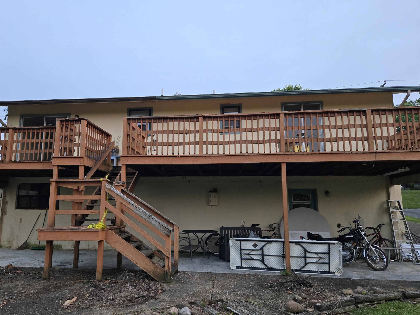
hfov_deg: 67.1
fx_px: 315
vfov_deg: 53.0
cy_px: 164
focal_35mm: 26
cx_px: 186
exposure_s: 1/240
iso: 500
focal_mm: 5.4
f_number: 1.8
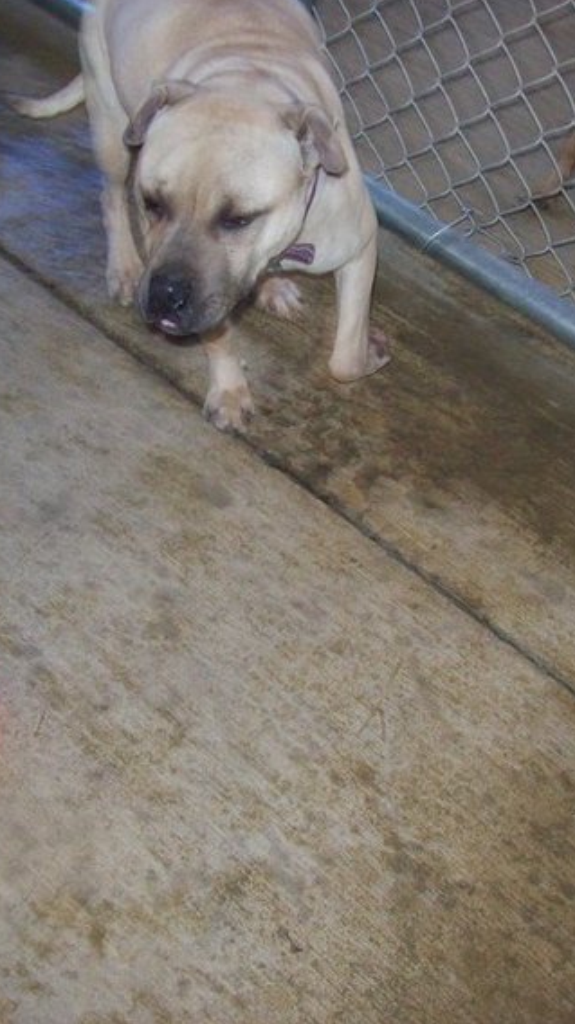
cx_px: 384
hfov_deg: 22.5
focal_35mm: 53
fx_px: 1438
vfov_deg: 39.2
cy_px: 507
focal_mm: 6
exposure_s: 1/64
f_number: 2.7
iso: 200
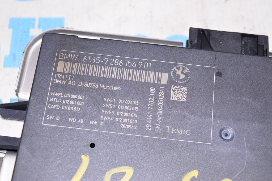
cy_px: 90
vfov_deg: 21.5
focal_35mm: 63
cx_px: 136
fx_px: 476
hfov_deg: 31.9
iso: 1600
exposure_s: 1/200
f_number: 8
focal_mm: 42
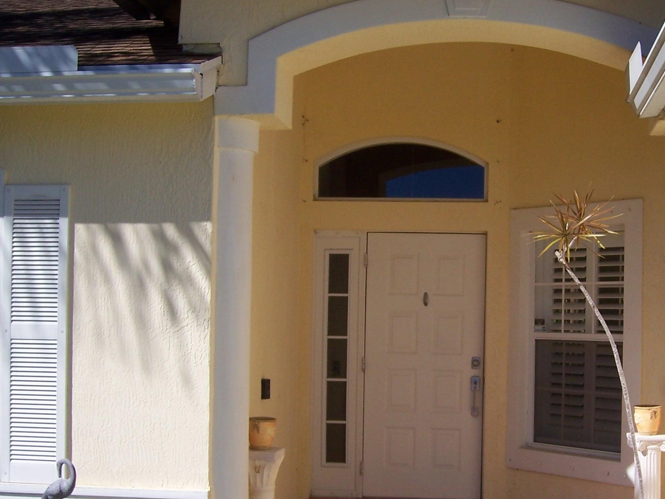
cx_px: 458
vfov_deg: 28.5
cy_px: 297
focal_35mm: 51
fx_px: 980
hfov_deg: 37.0
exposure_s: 1/750
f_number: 4.8
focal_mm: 6
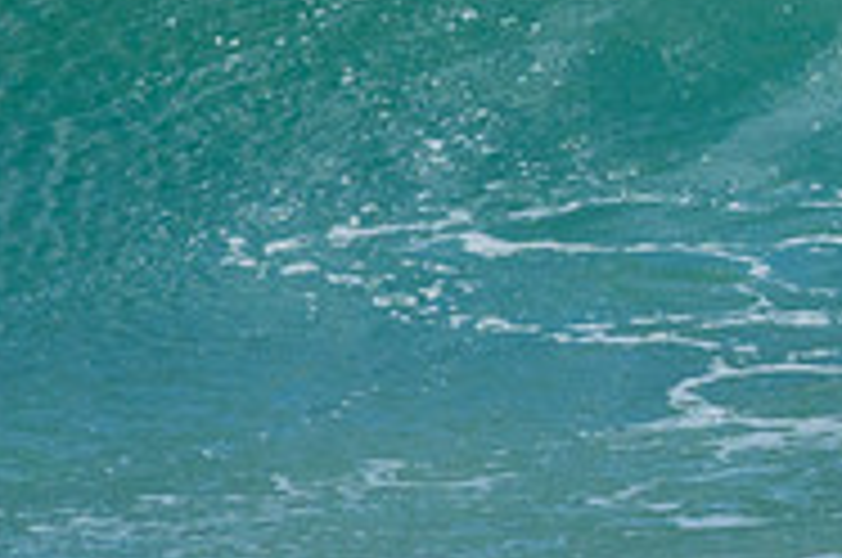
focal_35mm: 2487
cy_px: -137
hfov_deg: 0.8
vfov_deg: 0.6
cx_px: 1144
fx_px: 58068
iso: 2200
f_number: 11
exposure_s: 1/1600
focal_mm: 800
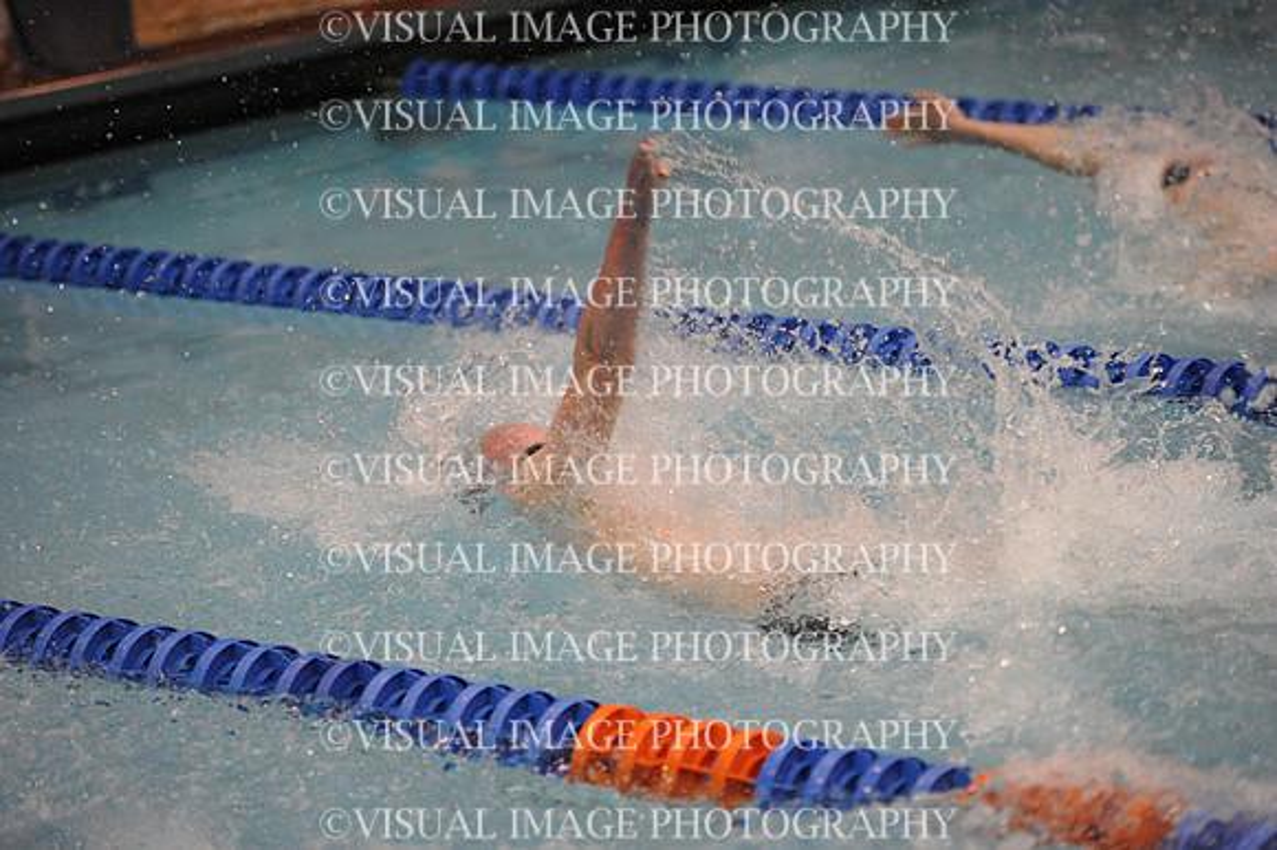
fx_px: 5140
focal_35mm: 145
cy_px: 425
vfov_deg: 9.5
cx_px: 638
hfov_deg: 14.2
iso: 6400
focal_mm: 145
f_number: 2.8
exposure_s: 1/640
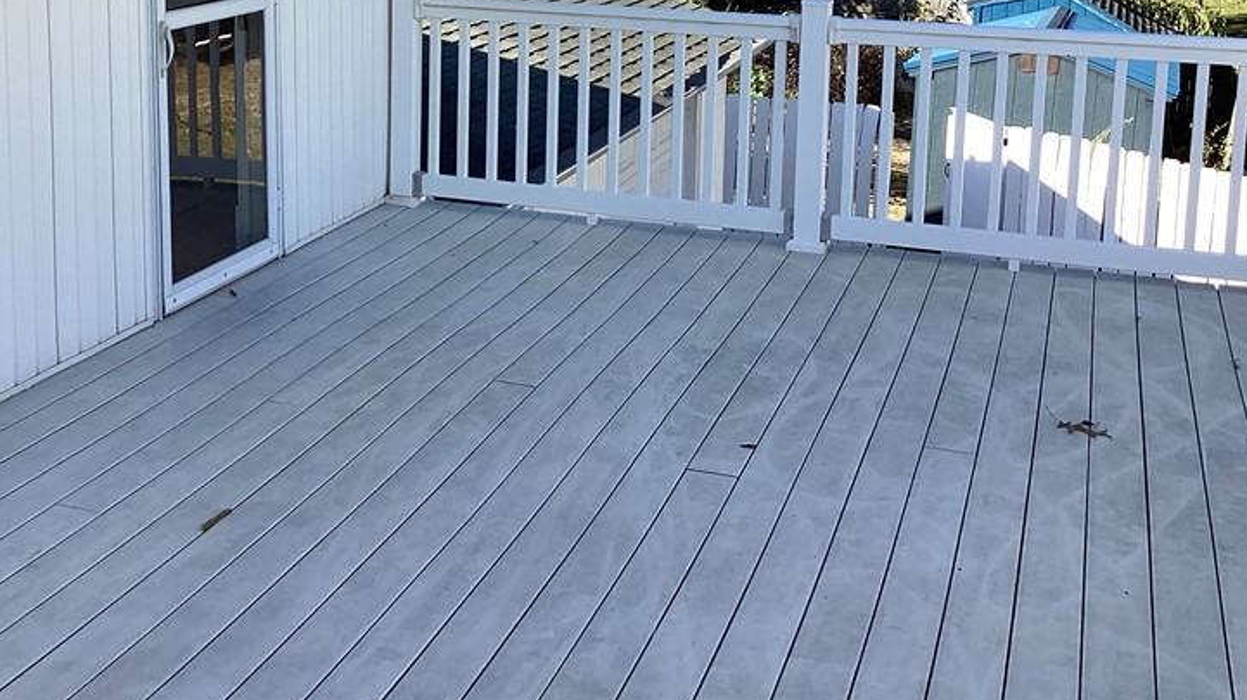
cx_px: 441
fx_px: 1587
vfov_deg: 24.1
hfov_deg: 42.5
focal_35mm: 48
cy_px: 47
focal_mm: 3.3
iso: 25
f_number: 2.4
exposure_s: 1/418
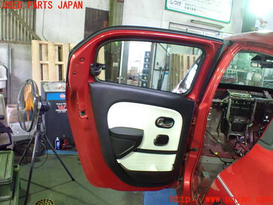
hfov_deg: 60.0
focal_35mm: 30
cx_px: 136
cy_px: 102
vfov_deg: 46.8
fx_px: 237
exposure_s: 1/30
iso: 800
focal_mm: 5.4
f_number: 2.3
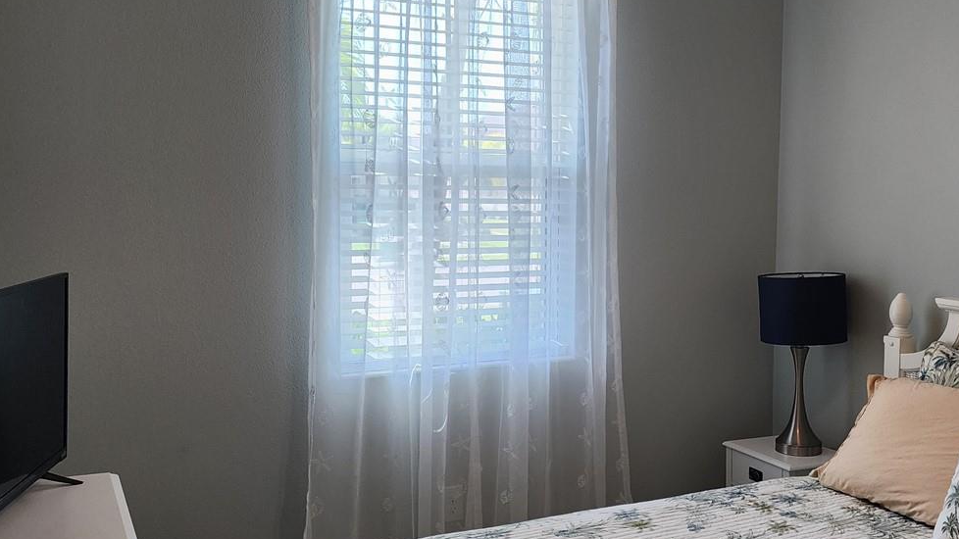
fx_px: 1043
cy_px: 247
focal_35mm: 41
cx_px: 561
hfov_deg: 49.2
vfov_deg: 29.0
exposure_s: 1/120
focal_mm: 6.4
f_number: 1.8
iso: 125
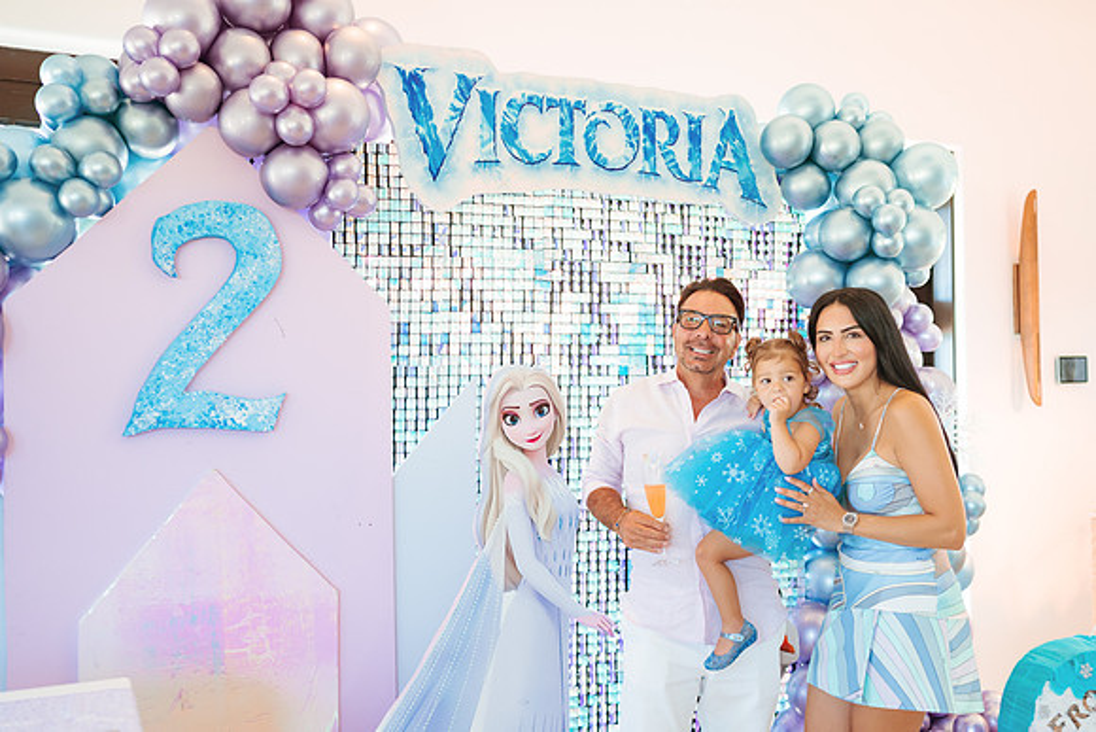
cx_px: 548
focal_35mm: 35
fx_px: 1066
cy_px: 366
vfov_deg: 37.9
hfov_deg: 54.4
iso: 1600
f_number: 2.2
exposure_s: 1/400
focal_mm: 35
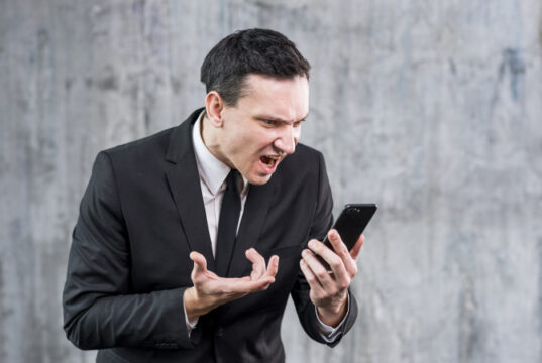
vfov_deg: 16.1
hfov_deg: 23.9
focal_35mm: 85
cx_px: 271
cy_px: 182
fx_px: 1282
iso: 250
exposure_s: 1/100
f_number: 3.5
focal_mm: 85
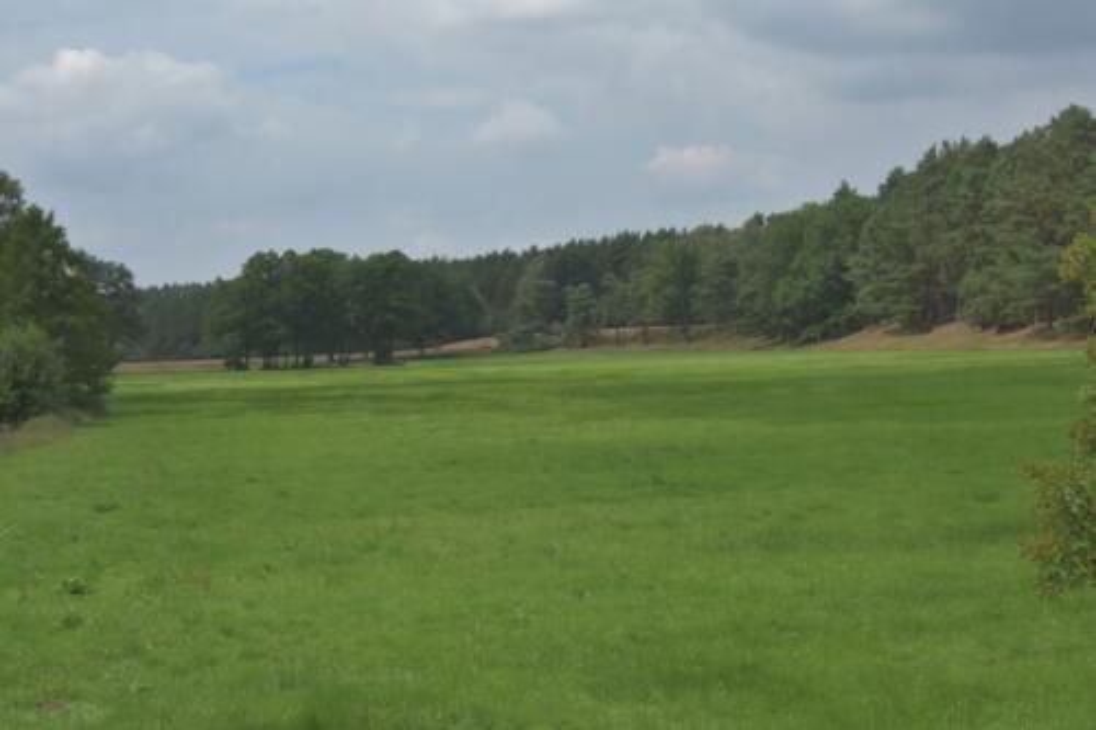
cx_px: 548
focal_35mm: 66
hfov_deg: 30.5
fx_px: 2009
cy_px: 365
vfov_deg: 20.6
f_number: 11
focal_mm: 44
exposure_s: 1/2000
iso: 1600
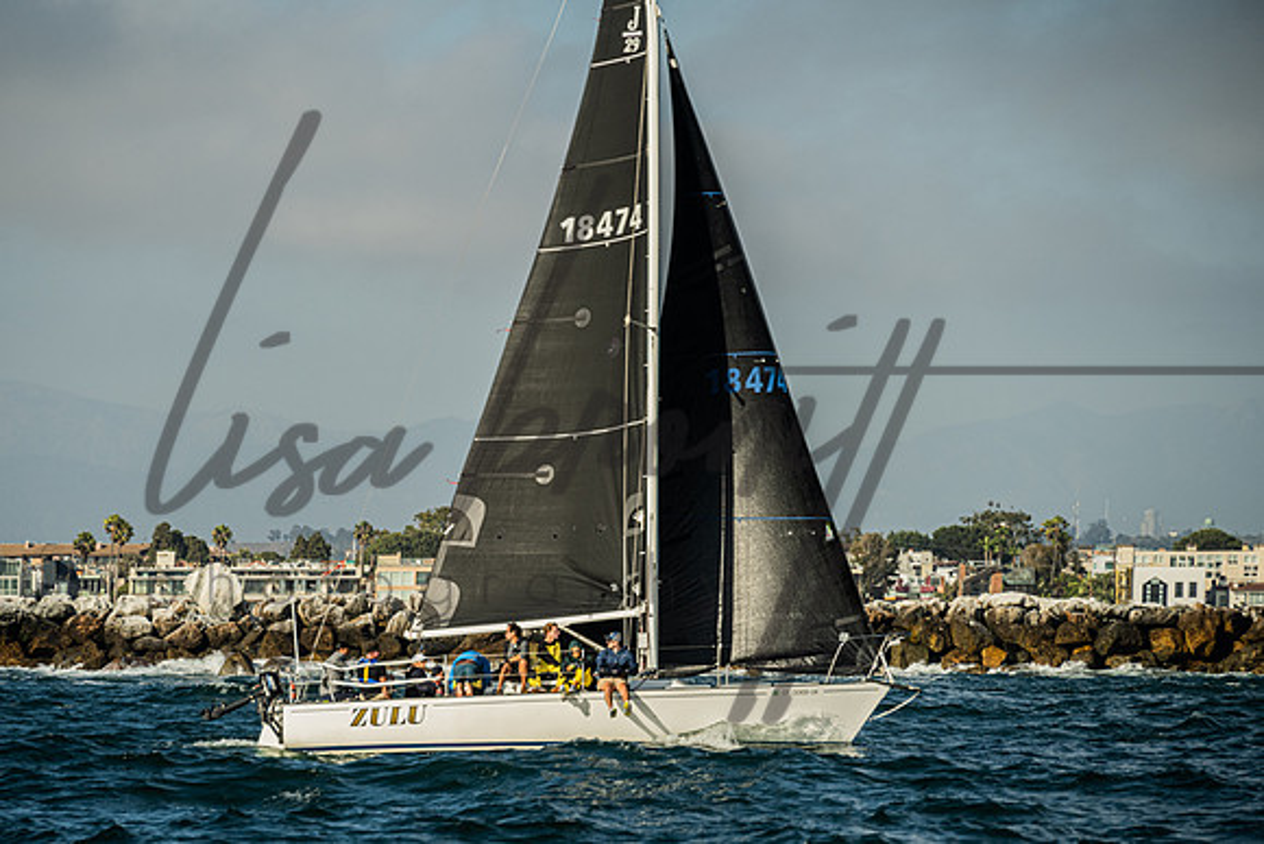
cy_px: 507
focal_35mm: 245
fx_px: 8619
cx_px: 508
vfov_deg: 5.6
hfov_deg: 8.4
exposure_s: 1/500
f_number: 6.3
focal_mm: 200
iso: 250
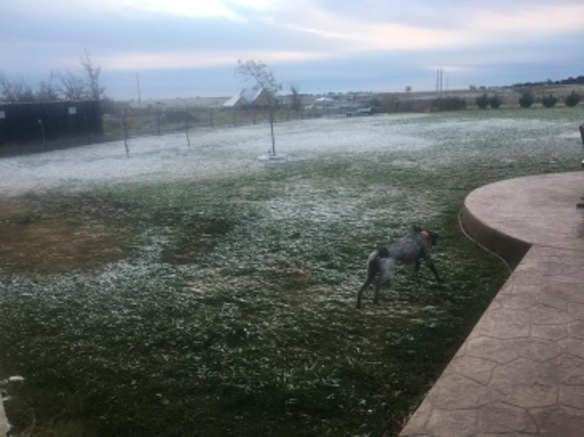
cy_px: 218
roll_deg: +4.3
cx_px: 292
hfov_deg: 61.7
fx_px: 489
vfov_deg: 48.2
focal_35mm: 29
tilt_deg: -12.5
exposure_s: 1/60
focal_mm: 4.15
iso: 32
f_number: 2.2
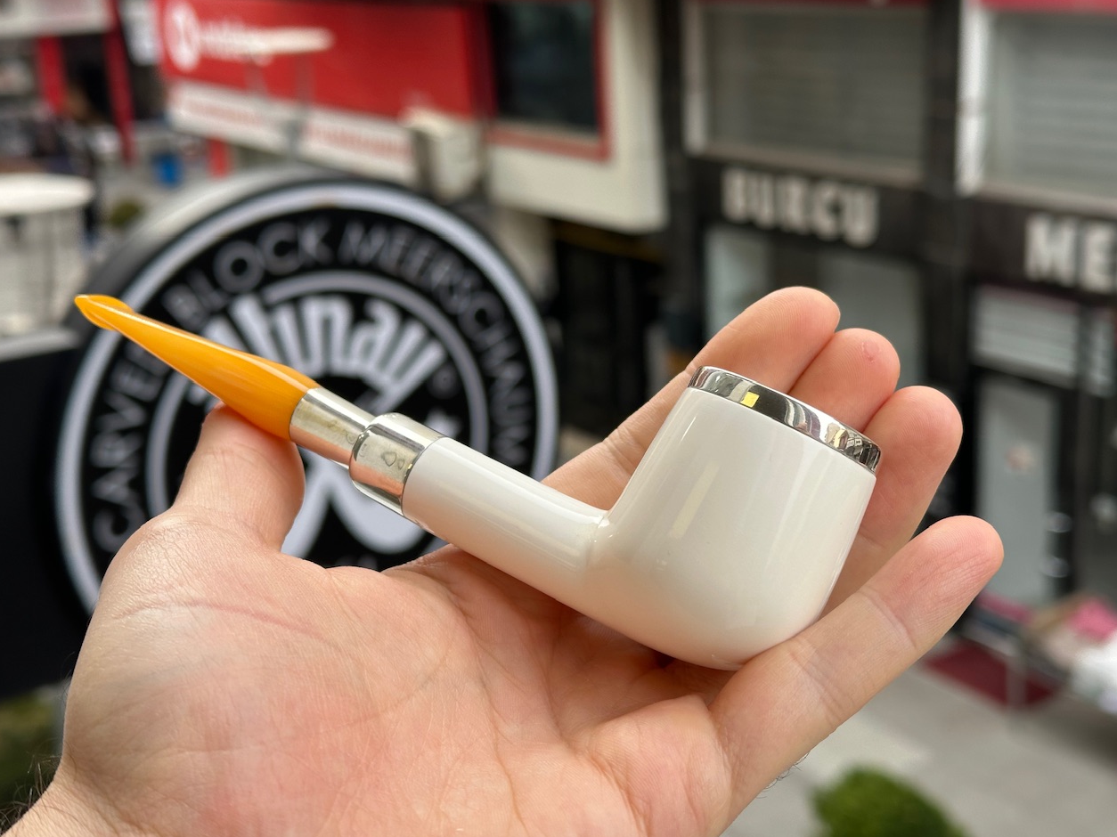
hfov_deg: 38.9
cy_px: 415
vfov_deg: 29.7
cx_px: 548
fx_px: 1581
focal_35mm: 49
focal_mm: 6.86
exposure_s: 1/681
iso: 64
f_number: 1.78
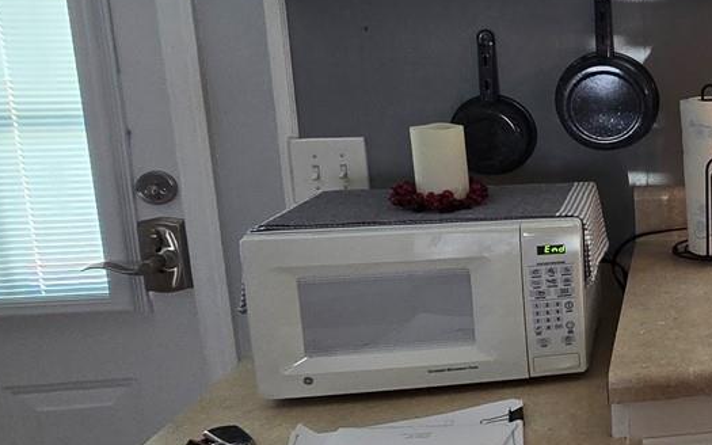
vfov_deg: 30.3
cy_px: 144
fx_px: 815
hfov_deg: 35.1
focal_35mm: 42
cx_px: 892
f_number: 2.2
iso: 200
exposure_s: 1/60
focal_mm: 2.2
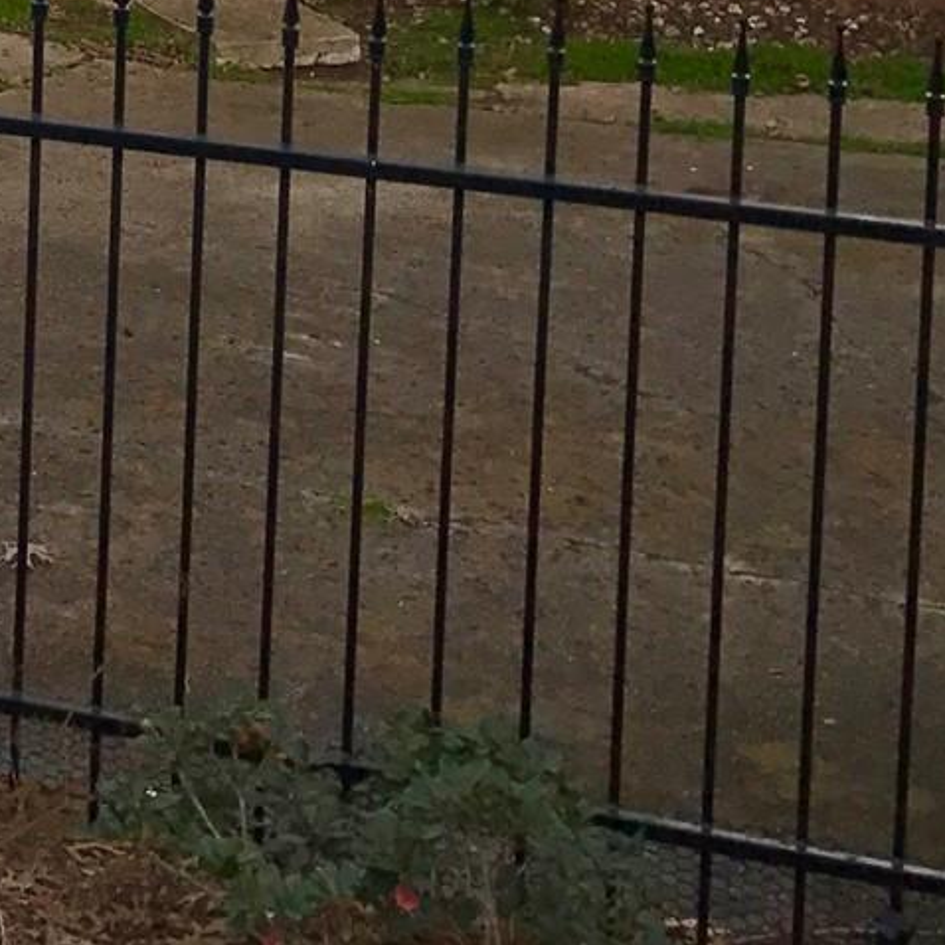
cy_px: -474
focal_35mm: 106
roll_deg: -1.4
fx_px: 3274
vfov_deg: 15.2
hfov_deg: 14.5
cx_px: -741
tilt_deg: -3.0
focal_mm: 3.99
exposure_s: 1/486
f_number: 1.8
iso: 20
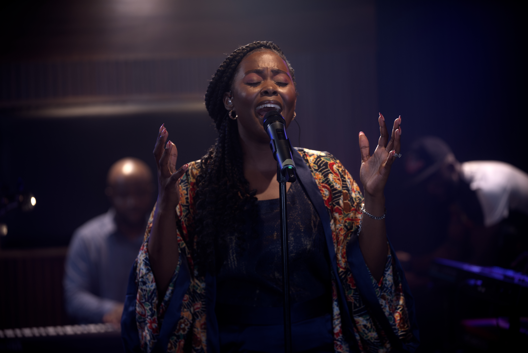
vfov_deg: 12.3
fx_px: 1644
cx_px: 264
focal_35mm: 112
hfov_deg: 18.2
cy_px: 176
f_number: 2.8
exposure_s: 1/250
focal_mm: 112
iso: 500
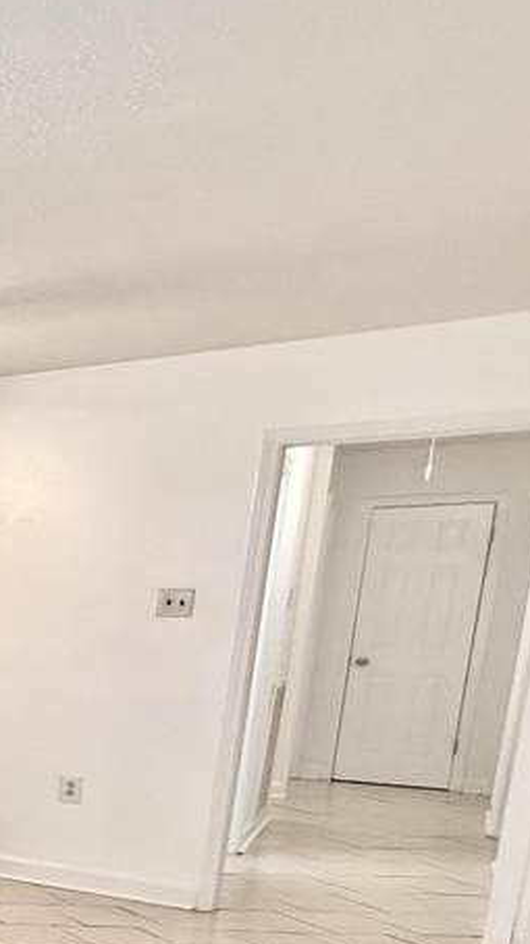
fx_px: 1076
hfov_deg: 16.0
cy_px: 771
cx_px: -686
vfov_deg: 44.8
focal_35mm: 43
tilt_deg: -9.8
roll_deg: +0.0
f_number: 2.2
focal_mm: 2.22
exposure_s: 1/120
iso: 320
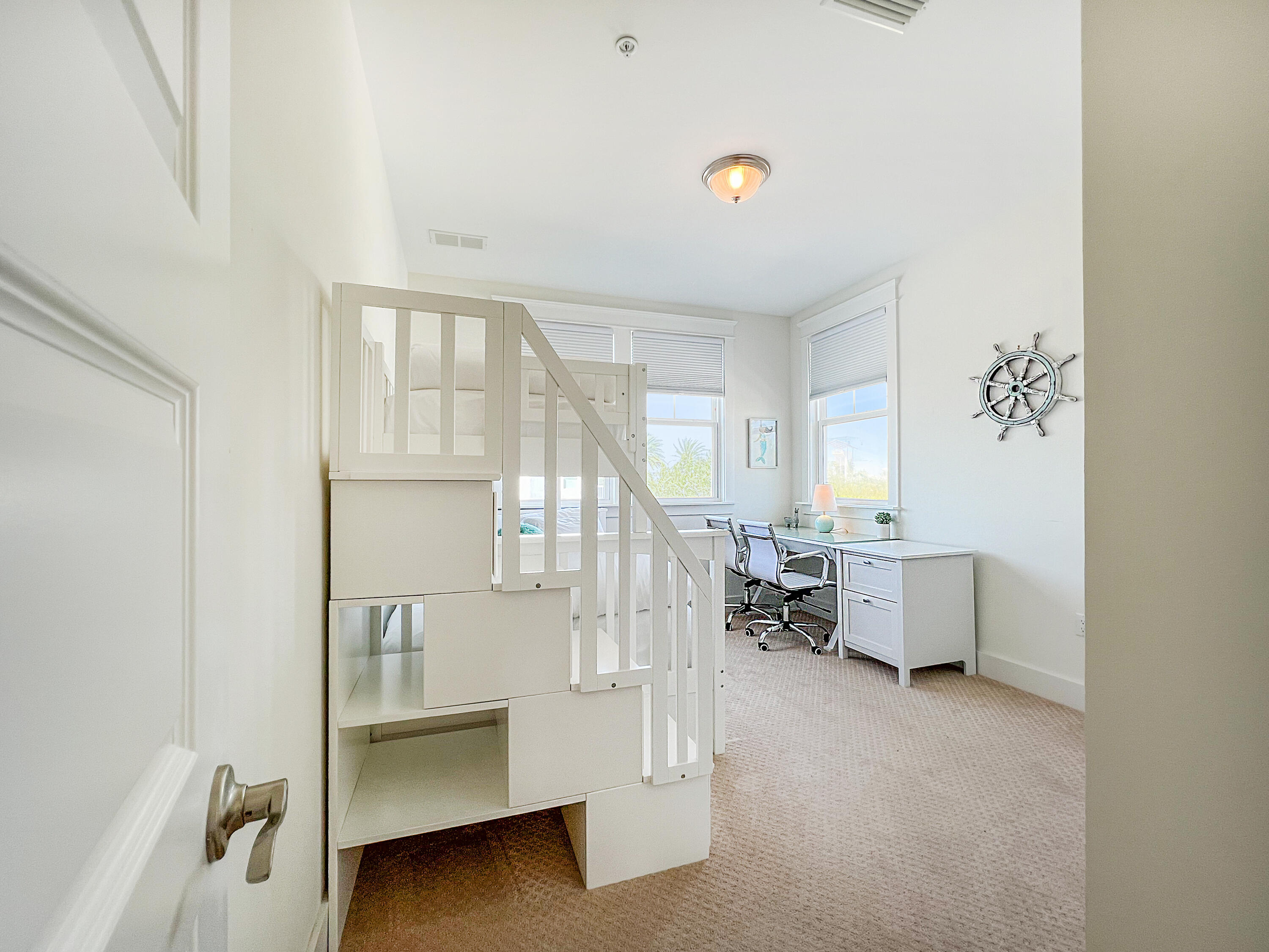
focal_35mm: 13
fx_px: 477
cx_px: 634
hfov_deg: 106.2
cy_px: 476
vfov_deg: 89.9
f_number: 1.8
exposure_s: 1/120
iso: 50
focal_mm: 1.57
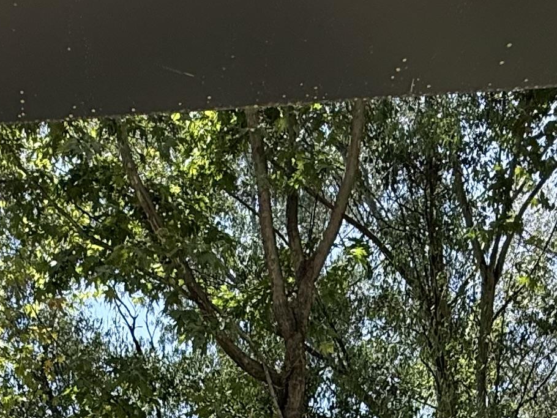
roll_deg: +1.7
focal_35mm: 62
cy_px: 786
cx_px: 196
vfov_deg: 18.0
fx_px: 998
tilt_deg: +0.4
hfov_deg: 31.0
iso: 64
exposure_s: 1/876
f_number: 2.2
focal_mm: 2.22
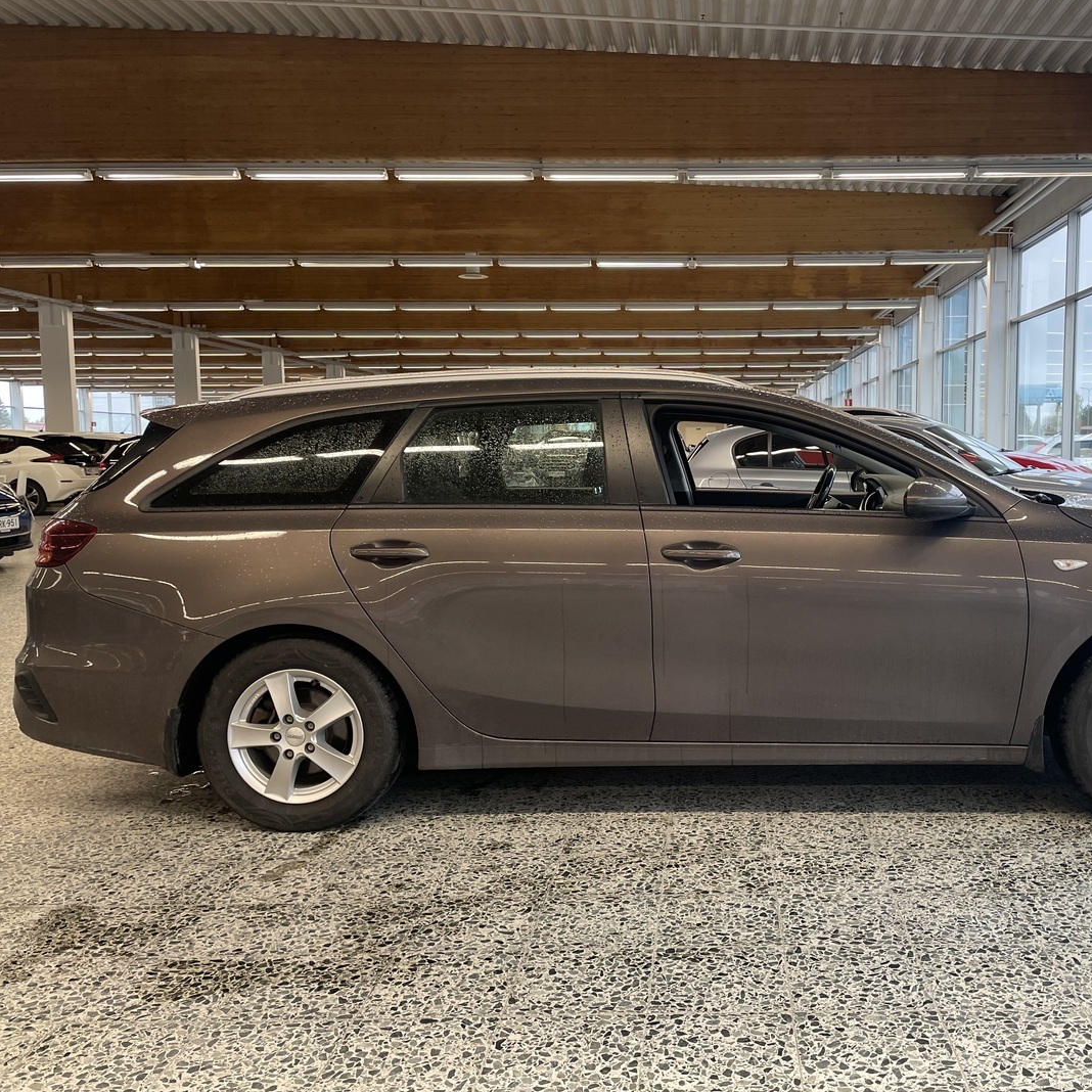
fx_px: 1106
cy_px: 548
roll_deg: +0.4
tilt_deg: -3.5
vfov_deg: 52.5
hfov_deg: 51.5
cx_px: 735
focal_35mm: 31
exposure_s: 1/75
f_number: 1.6
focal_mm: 4.2
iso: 80
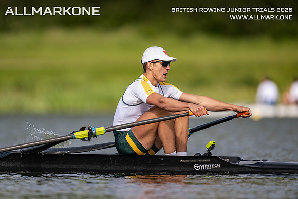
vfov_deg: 2.3
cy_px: 100
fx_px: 4968
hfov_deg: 3.4
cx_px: 149
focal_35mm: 600
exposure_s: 1/2500
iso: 280
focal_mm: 600
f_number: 4
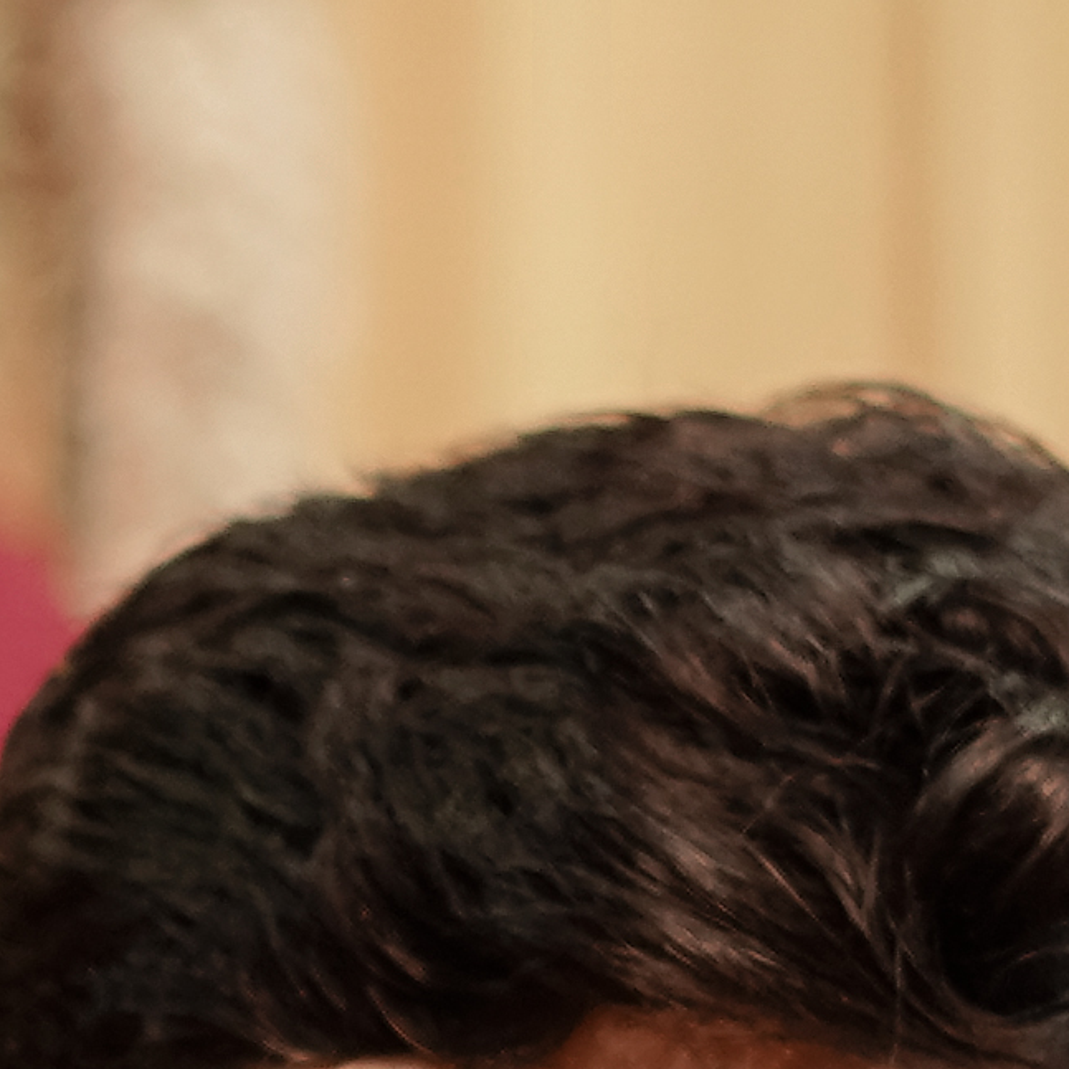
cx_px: 274
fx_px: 13766
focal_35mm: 394
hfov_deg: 4.4
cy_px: 1874
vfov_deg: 4.4
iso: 640
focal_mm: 50
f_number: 1.8
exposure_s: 1/200
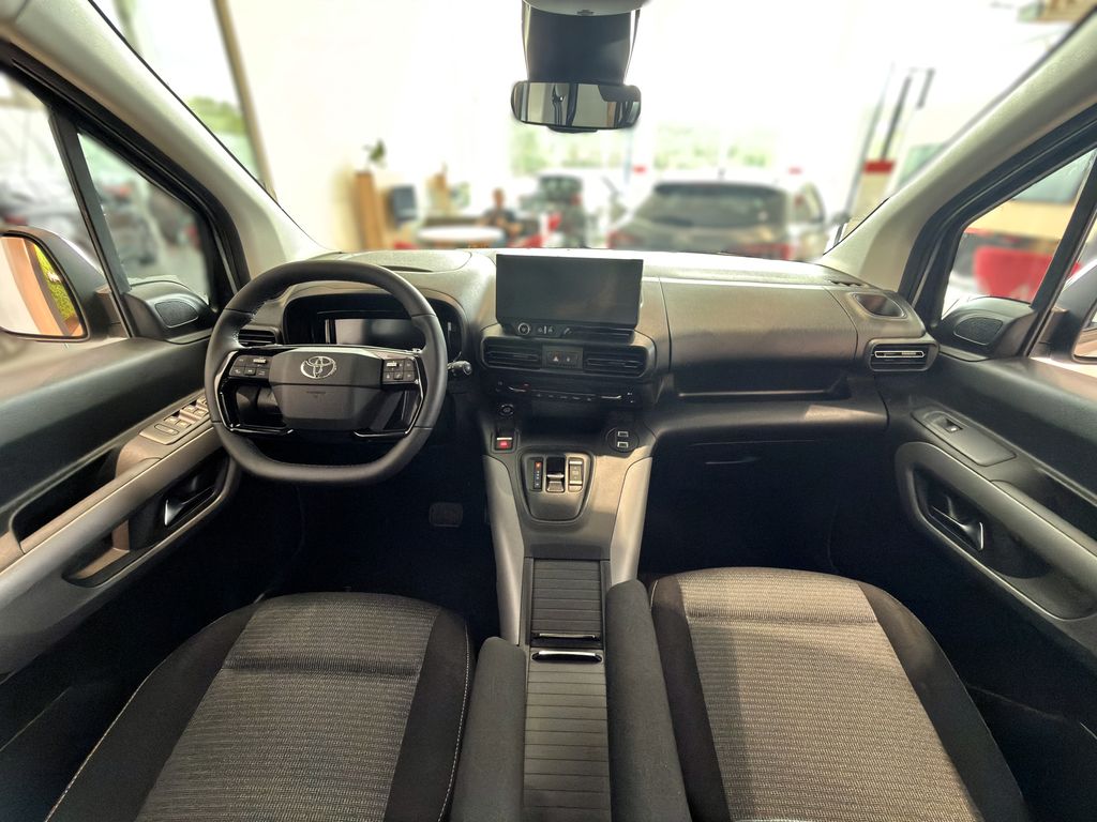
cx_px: 548
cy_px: 411
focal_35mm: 14
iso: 250
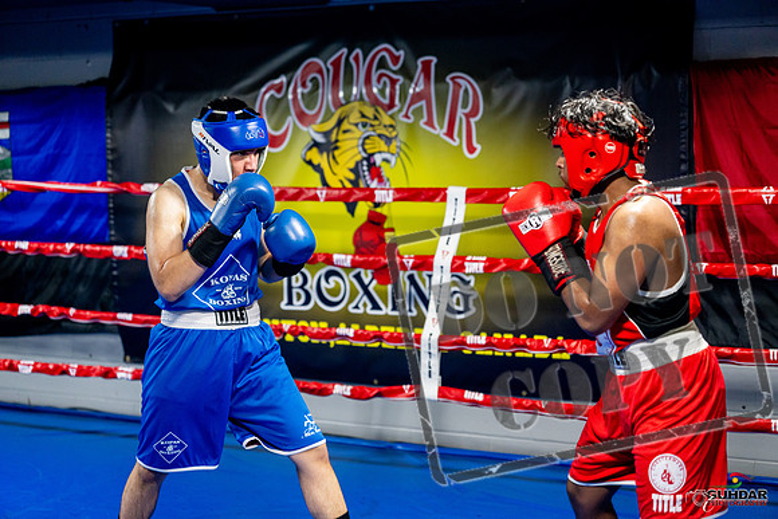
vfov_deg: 21.9
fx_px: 1340
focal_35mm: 62
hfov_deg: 32.4
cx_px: 389
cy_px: 260
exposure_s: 1/800
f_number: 2
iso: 3200
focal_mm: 62
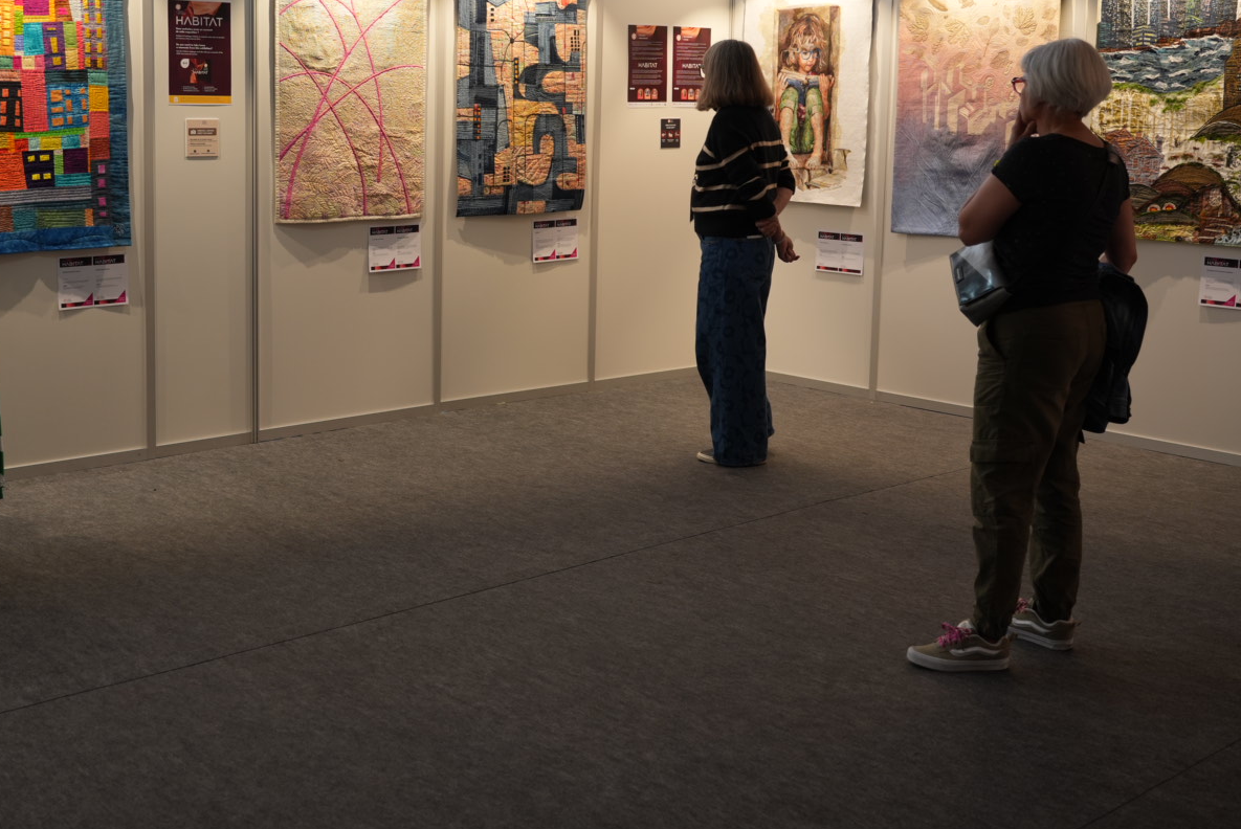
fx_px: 1552
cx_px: 462
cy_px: 287
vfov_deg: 29.7
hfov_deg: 43.2
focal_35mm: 45
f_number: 4
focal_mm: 33
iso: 320
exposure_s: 1/60
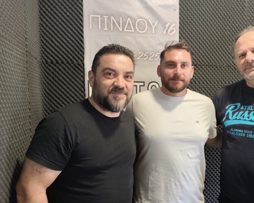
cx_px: 146
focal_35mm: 29
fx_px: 218
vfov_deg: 49.9
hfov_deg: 60.2
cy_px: 111
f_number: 1.65
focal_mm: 6.19
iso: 250
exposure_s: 1/34.1
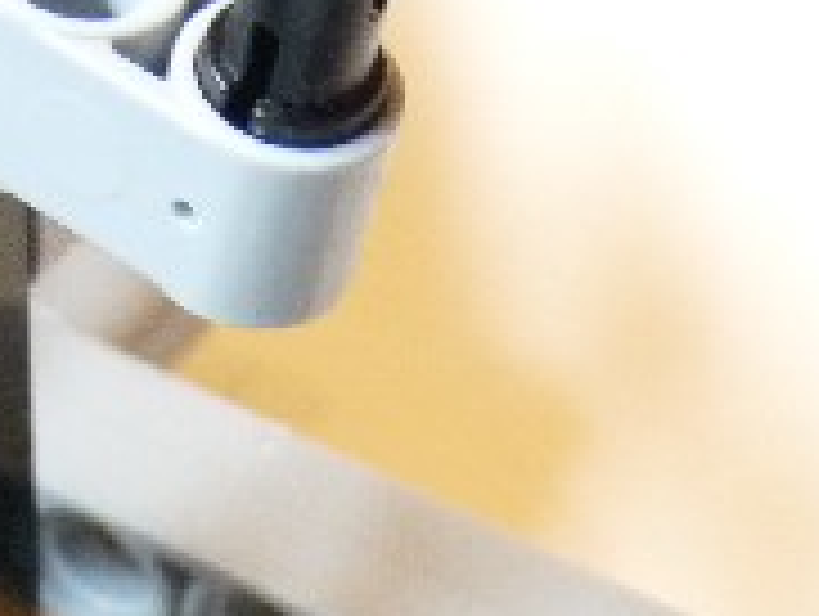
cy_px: 1111
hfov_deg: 8.7
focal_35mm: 228
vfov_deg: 6.4
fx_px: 5402
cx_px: 256
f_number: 3.2
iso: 400
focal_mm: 9.2
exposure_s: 1/15
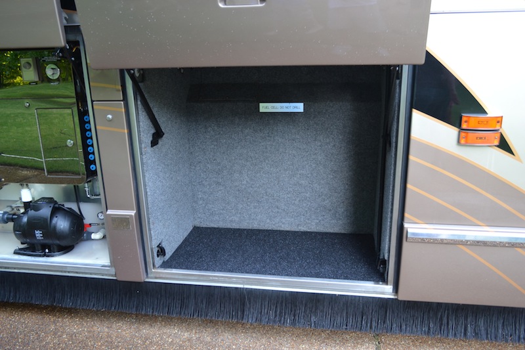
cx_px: 262
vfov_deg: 43.6
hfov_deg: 61.9
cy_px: 175
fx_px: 437
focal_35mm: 30
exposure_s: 1/40
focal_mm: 20
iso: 400
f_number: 3.8
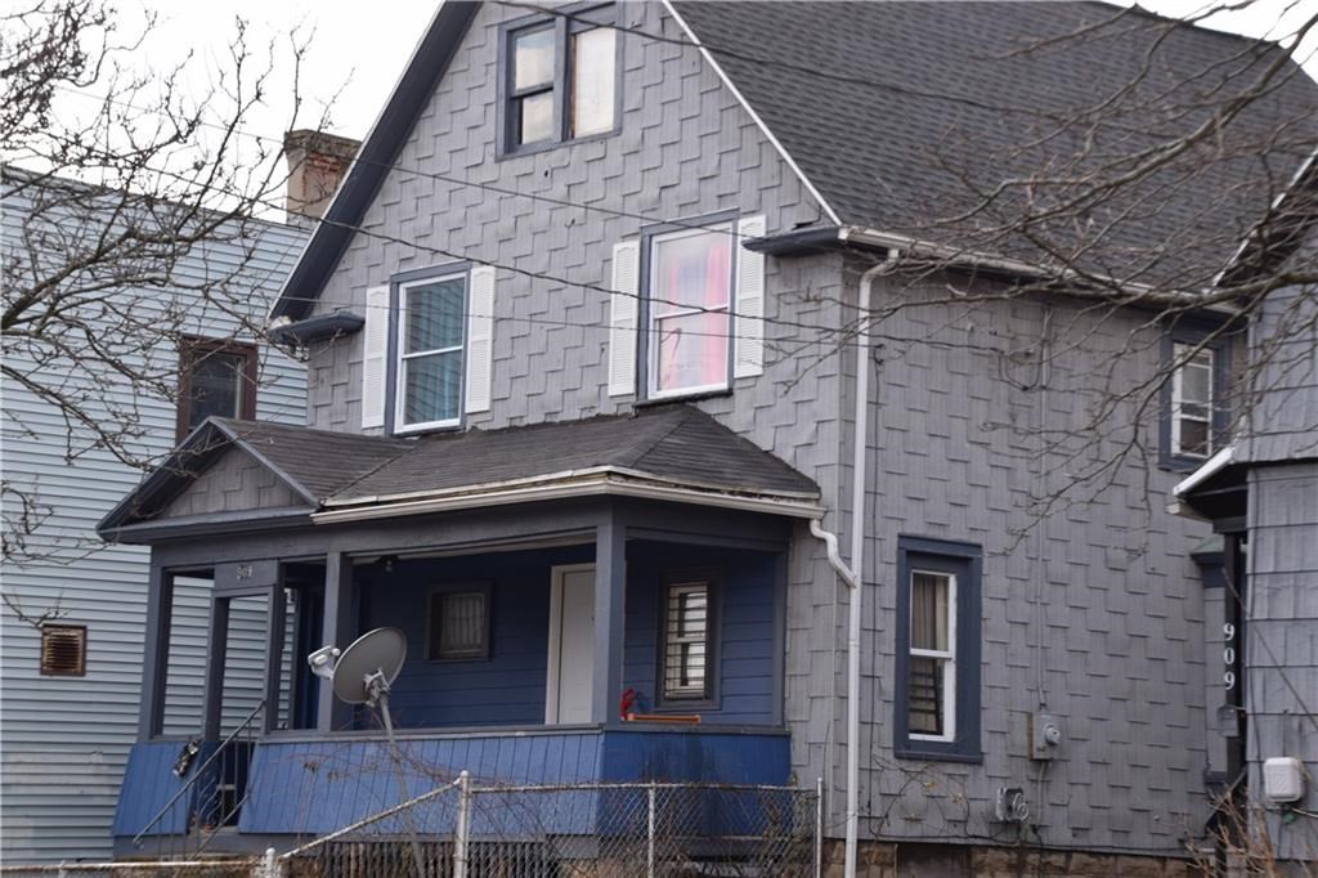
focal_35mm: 90
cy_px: 439
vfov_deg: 15.2
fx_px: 3294
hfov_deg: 22.6
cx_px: 659
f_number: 8
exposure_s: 1/250
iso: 280
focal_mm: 60
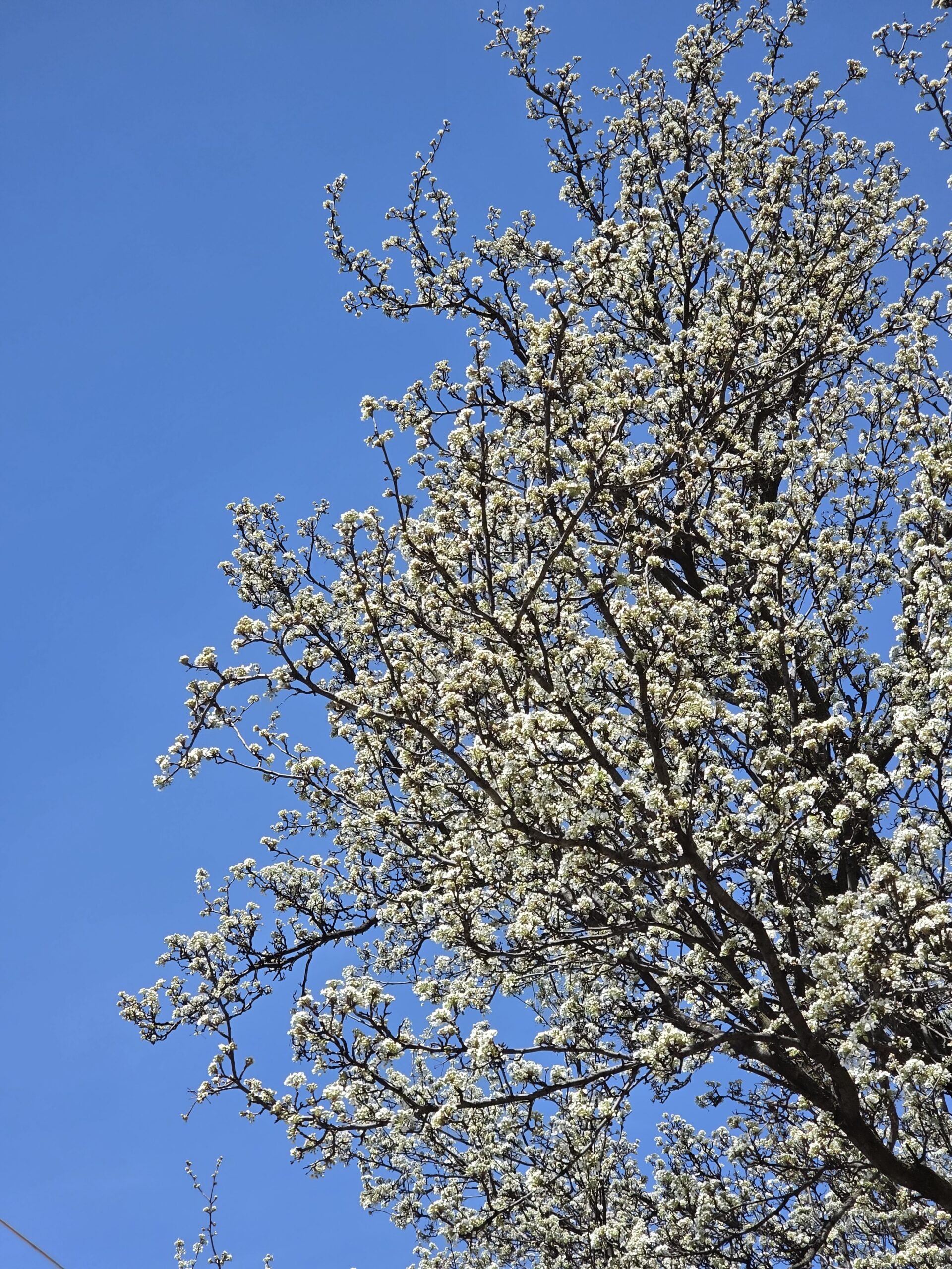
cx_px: 476
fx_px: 2530
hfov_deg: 21.3
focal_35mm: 69
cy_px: 634
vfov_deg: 28.2
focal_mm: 7
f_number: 2.4
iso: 25
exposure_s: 1/675
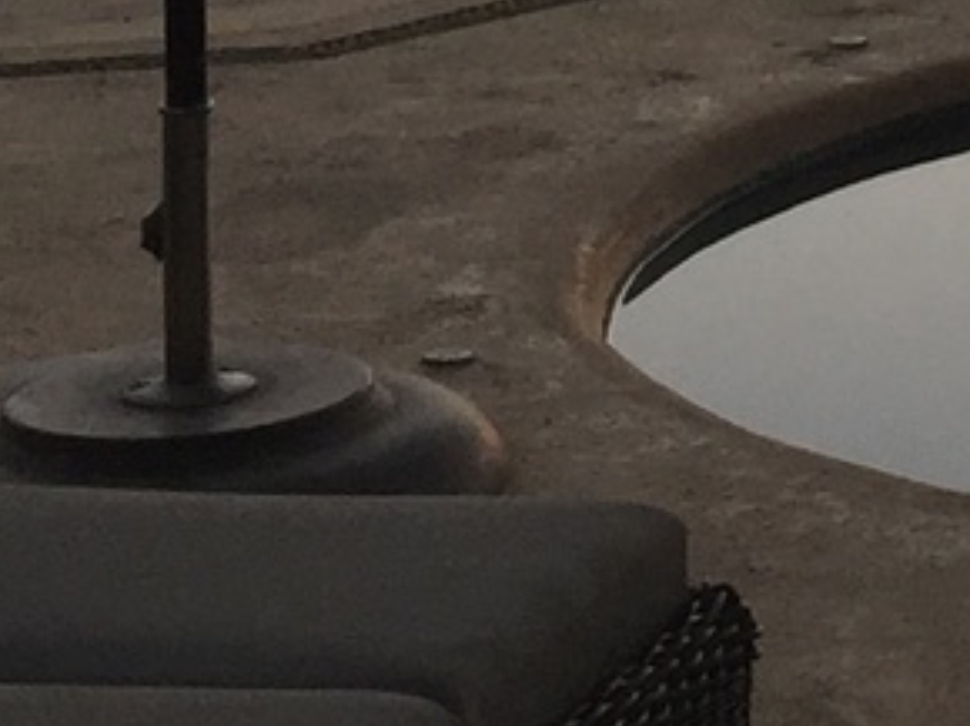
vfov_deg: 6.5
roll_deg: +1.5
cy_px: -1519
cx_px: 1455
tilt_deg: +3.6
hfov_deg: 9.4
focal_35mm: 205
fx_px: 5740
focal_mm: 4.15
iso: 32
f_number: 2.2
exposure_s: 1/291
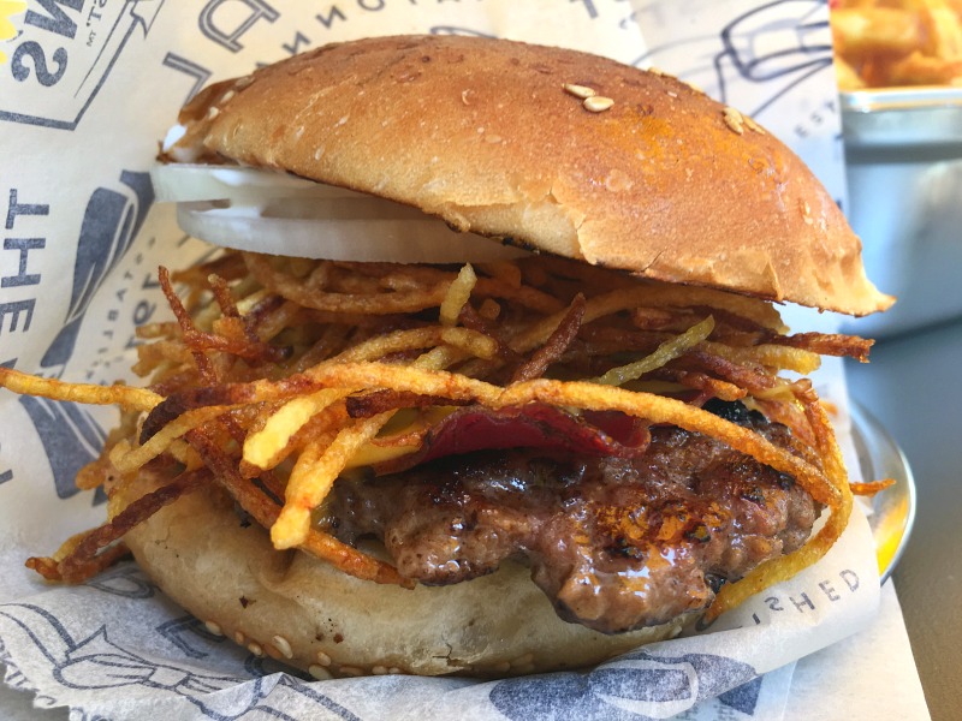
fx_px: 806
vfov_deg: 48.2
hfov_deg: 61.7
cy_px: 360
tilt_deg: -18.5
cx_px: 481
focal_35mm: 29
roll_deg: +2.8
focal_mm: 4.15
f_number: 2.2
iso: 25
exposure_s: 1/100
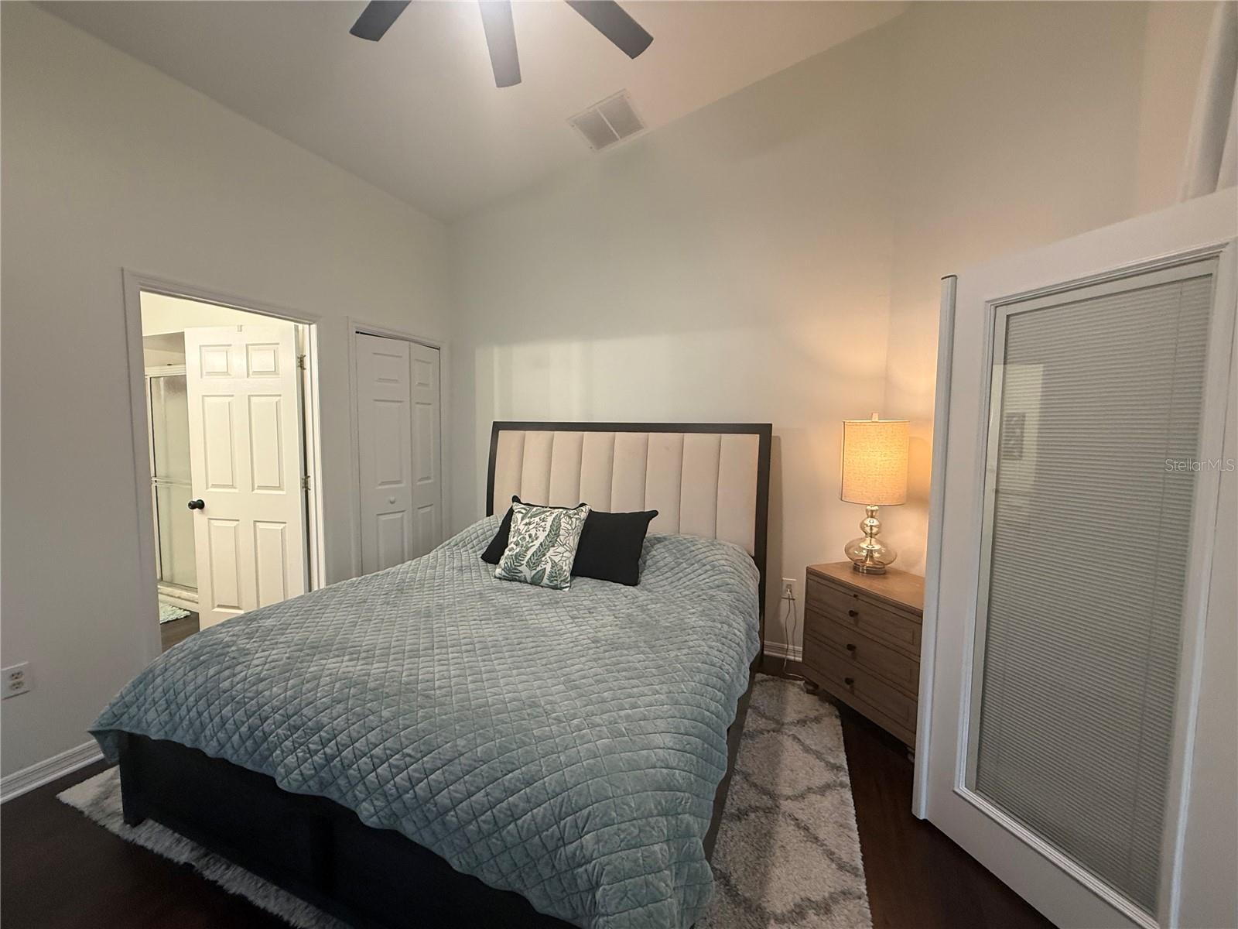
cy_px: 464
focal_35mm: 14
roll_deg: -0.6
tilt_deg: -3.1
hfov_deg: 102.1
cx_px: 619
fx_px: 501
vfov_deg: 85.7
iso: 250
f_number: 2.2
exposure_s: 1/60
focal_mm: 2.22
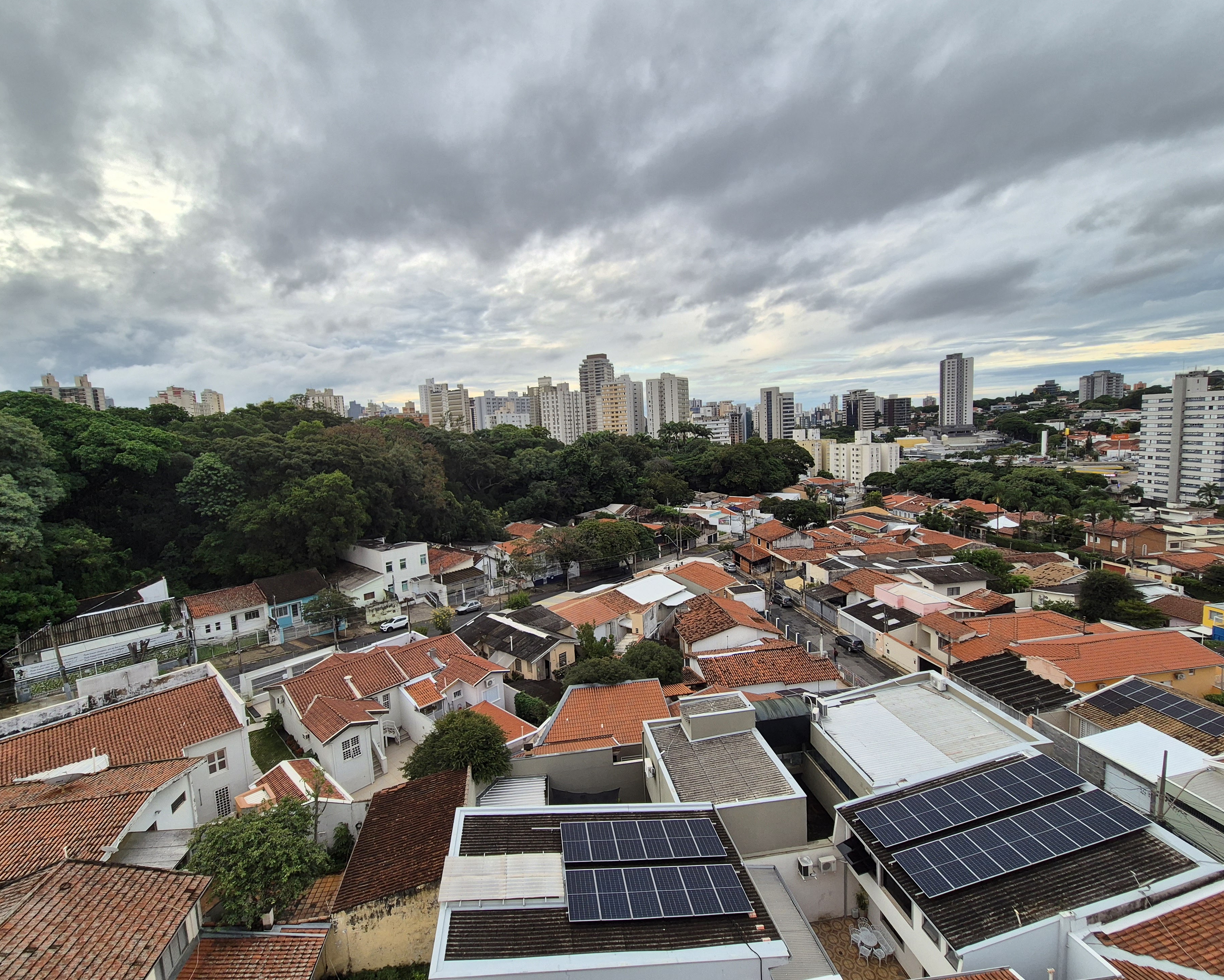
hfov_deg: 100.7
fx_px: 507
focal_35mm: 14
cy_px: 481
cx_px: 597
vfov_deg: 88.0
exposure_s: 1/343
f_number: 2.2
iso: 50
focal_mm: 2.2
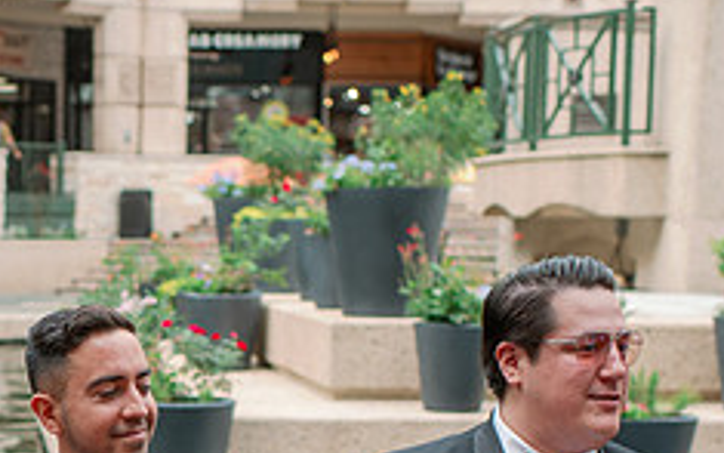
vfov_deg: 14.4
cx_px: -22
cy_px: 528
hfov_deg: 22.5
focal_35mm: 88
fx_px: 1737
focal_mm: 35
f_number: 2.8
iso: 200
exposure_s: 1/640
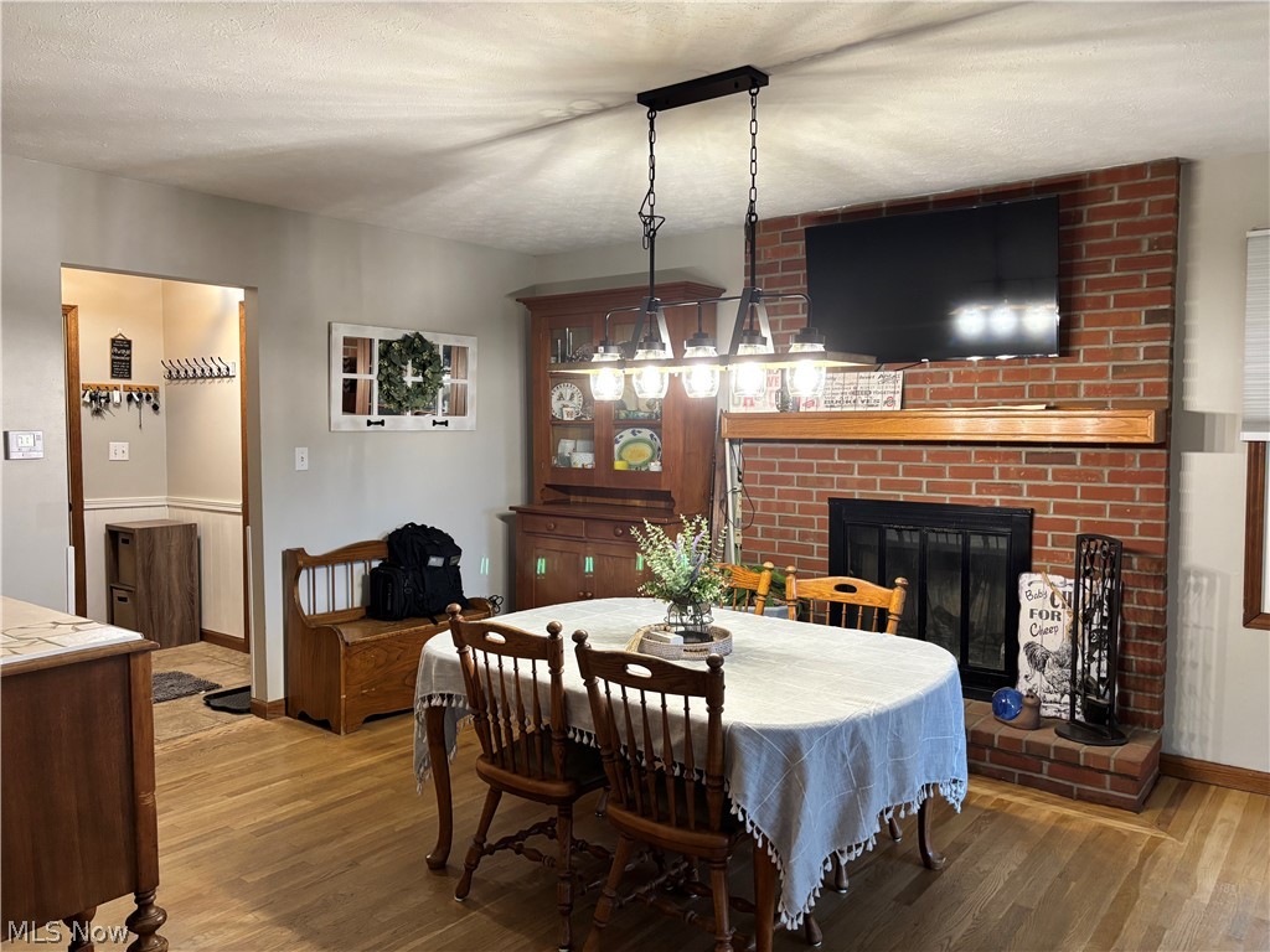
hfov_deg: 67.3
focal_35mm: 26
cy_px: 476
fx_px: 954
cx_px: 635
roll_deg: -0.2
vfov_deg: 53.1
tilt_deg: -2.3
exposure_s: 1/60
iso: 250
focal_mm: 5.96
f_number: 1.6
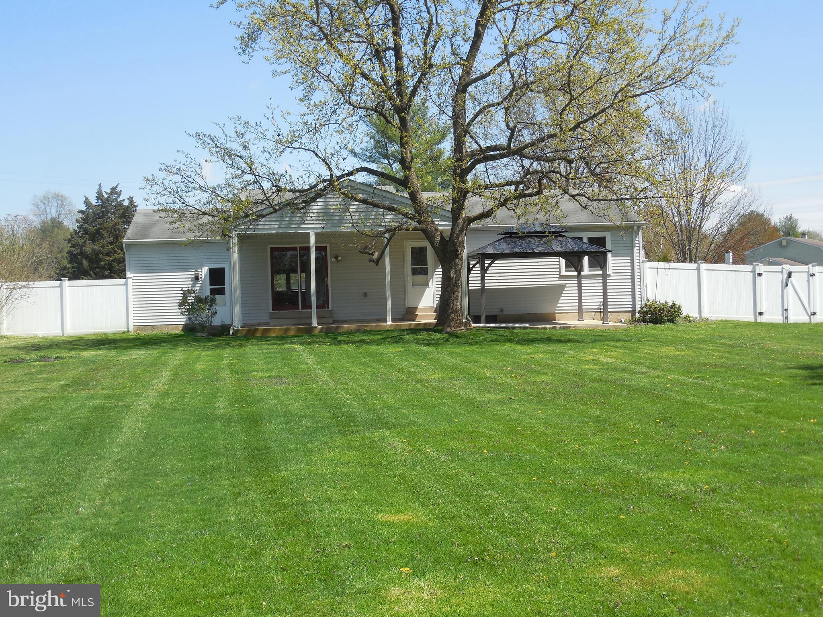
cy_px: 308
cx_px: 412
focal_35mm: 48
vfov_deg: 30.3
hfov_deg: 39.7
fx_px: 1141
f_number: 4
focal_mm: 8.7
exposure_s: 1/500
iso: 125
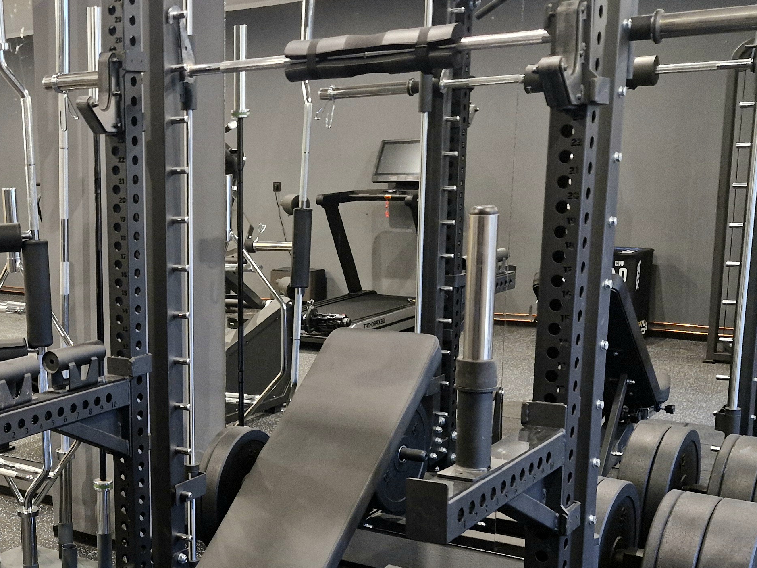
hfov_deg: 37.1
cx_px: 118
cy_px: 409
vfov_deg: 29.3
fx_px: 1071
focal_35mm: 49
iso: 640
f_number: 1.8
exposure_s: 1/50
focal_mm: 5.54
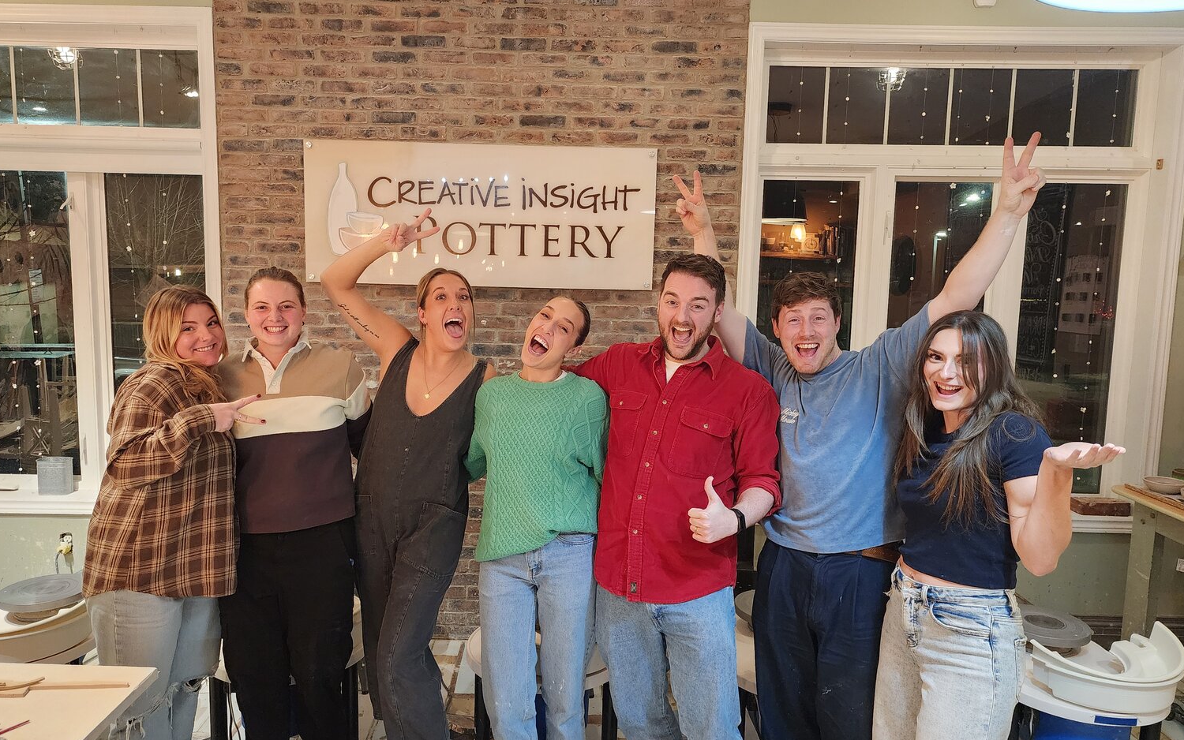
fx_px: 839
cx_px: 572
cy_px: 360
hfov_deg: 70.4
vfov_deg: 47.6
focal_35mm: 26
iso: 800
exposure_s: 1/120
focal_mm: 6.4
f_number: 1.8
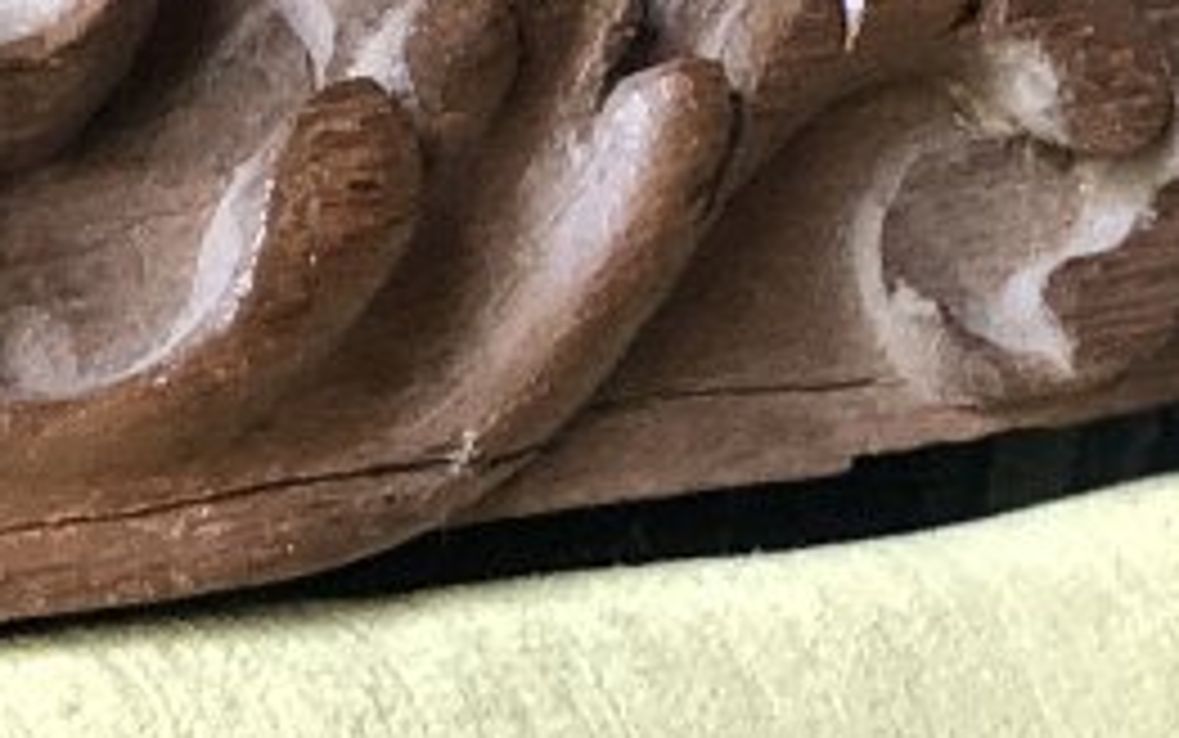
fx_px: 8101
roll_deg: +2.7
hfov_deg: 8.2
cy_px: -454
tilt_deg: -1.0
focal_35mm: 252
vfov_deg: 5.2
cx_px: -418
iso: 160
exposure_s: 1/13
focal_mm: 6
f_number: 2.4
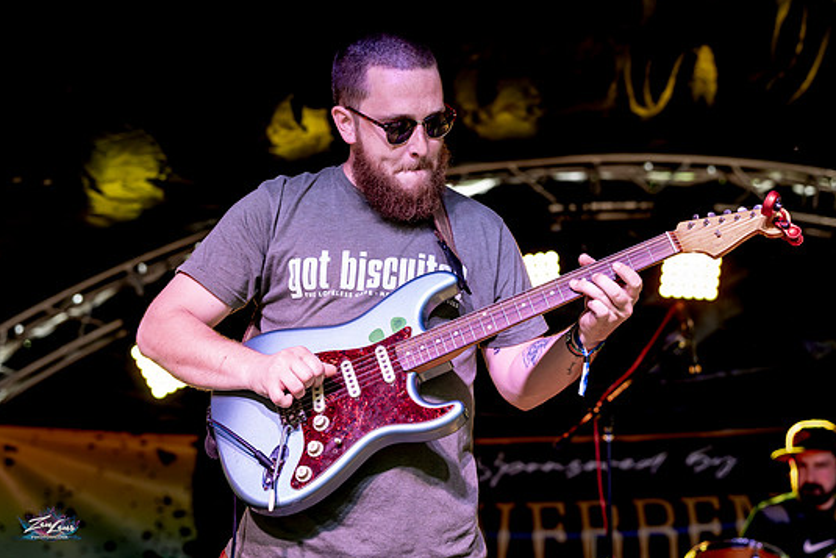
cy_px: 270
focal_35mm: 66
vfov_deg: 20.6
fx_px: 1533
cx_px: 447
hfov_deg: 30.5
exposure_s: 1/400
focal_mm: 58
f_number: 2.8
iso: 1250
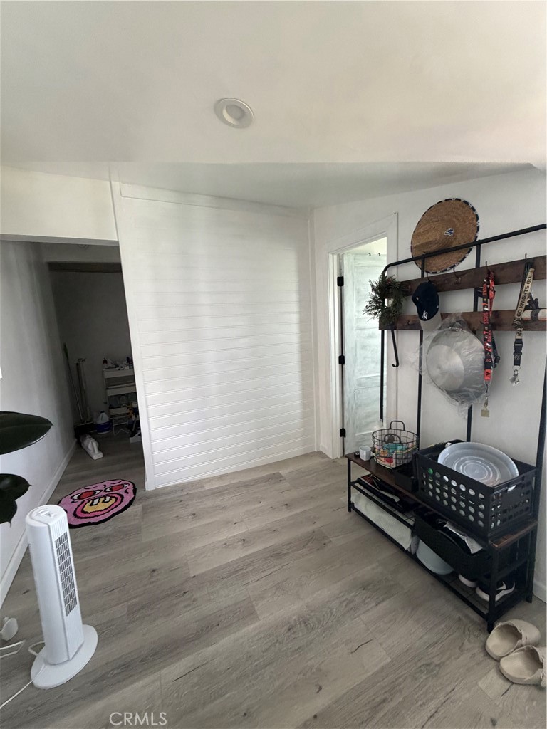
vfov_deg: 102.1
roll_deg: +1.5
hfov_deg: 85.7
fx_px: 295
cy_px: 364
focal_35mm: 14
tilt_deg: -7.9
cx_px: 274
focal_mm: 2.22
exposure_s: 1/77
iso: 320
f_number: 2.2
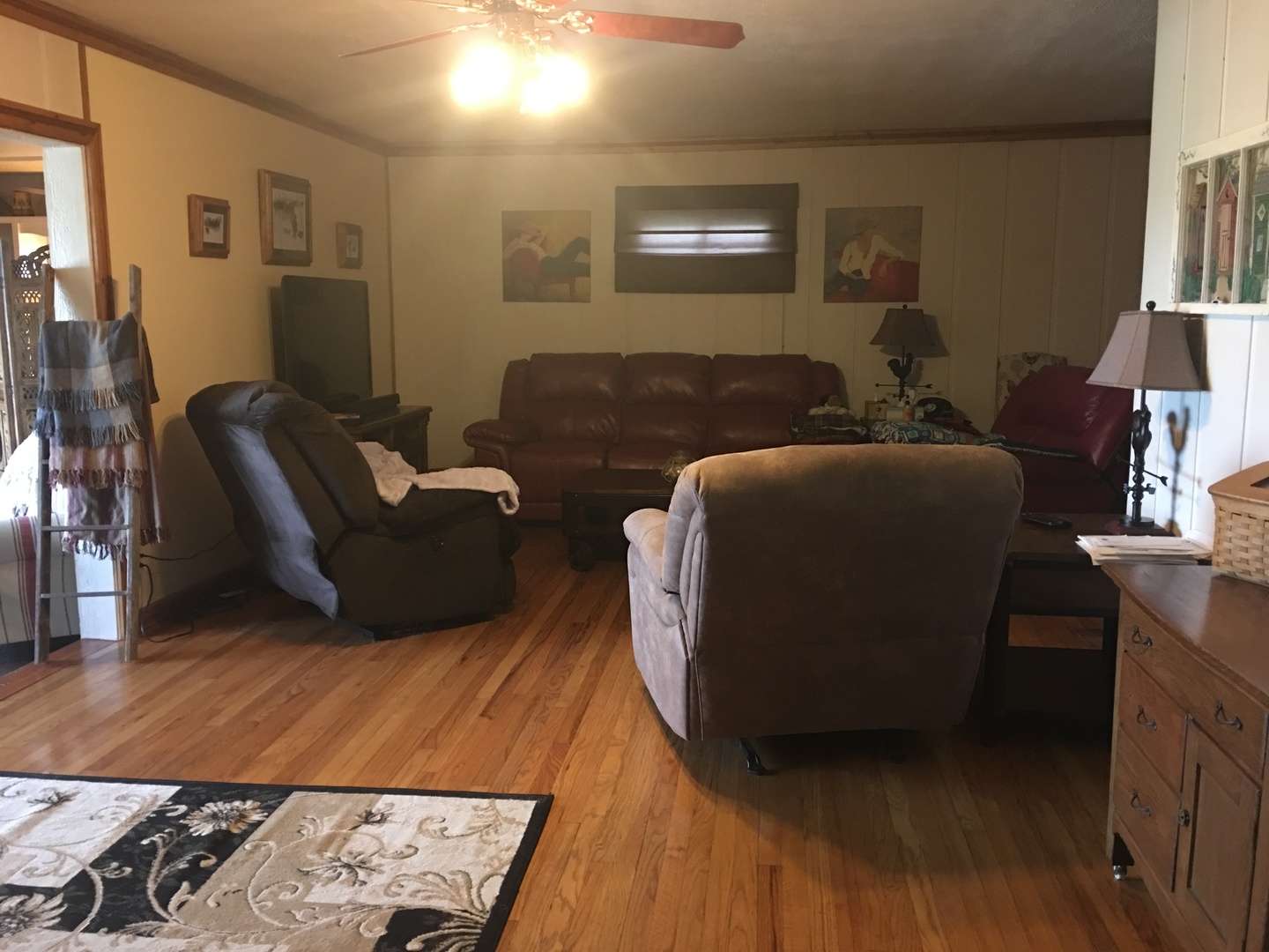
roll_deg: -0.5
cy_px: 476
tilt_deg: -7.9
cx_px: 634
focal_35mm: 29
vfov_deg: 48.2
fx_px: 1063
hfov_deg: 61.7
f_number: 2.2
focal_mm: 4.15
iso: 100
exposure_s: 1/4
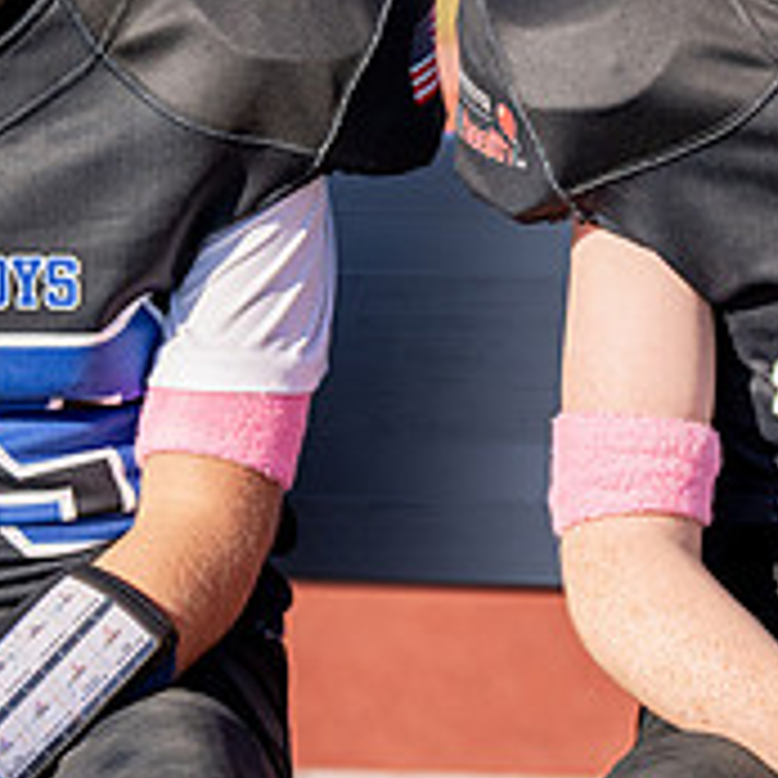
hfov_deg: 5.7
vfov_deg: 5.7
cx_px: 1115
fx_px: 7806
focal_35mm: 307
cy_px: 65
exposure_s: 1/3200
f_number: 2.8
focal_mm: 105
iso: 160
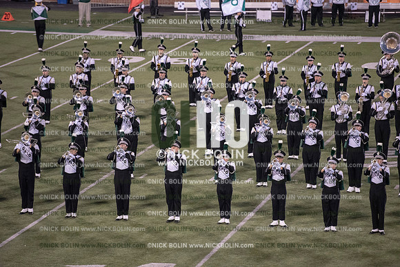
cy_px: 134
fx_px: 2223
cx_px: 200
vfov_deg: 6.9
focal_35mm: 200
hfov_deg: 10.3
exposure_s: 1/1250
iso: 5000
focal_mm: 200
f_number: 3.2
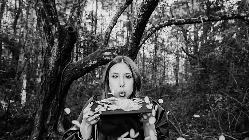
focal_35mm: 26
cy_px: 77
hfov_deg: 71.9
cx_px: 128
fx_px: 172
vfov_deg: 44.4
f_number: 2.8
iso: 250
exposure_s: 1/200
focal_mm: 24
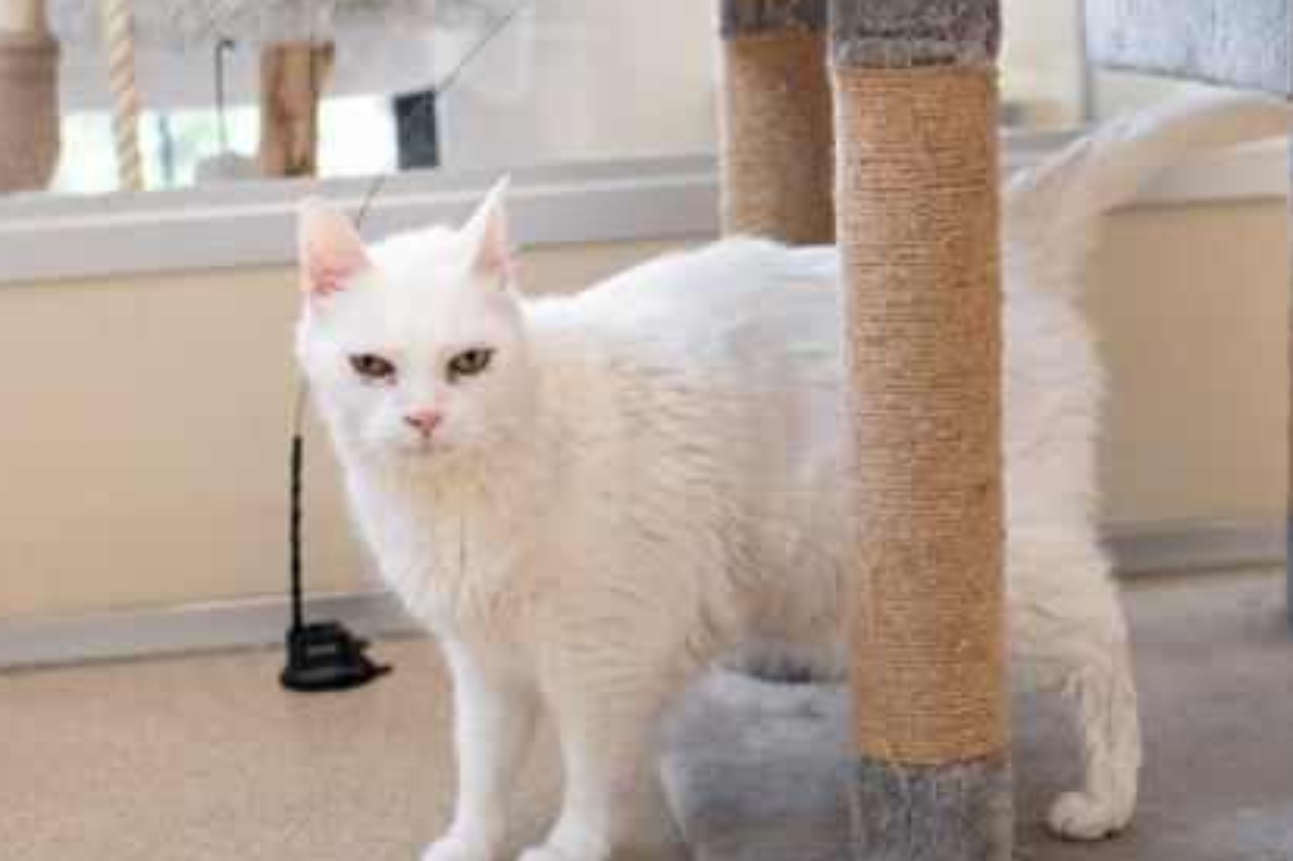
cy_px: 429
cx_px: 642
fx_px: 2046
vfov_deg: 23.8
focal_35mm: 57
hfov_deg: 35.1
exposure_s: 1/400
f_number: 2.5
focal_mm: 28
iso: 1000
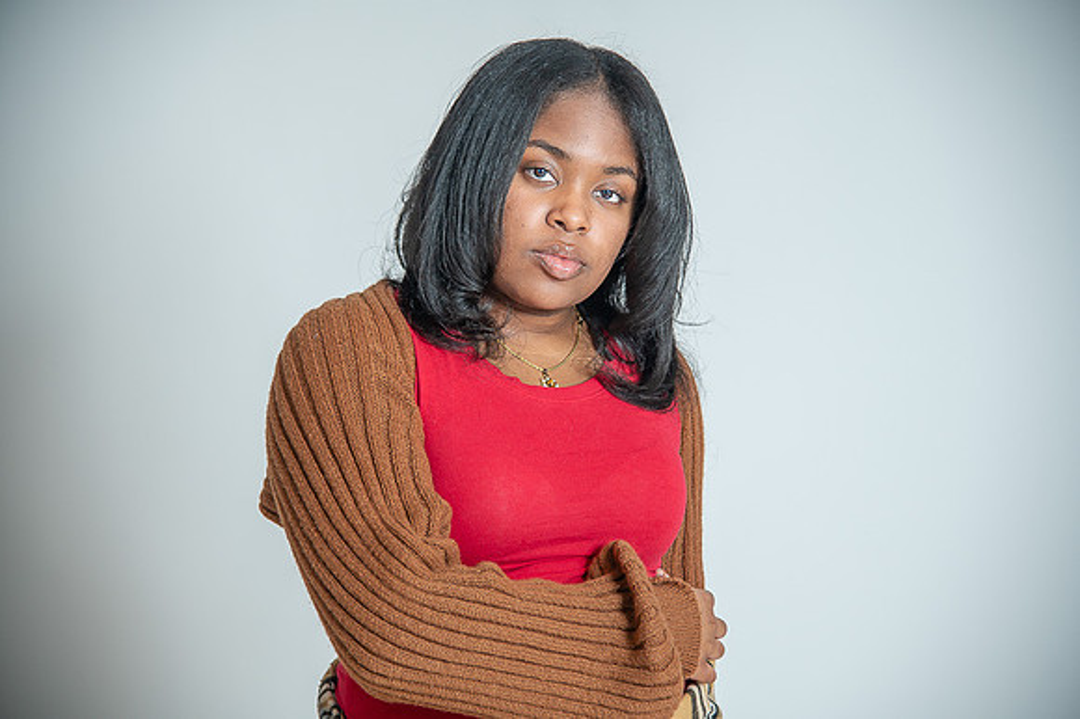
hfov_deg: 21.5
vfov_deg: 14.4
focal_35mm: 95
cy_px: 360
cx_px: 540
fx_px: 2848
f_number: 4
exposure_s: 1/200
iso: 250
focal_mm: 95
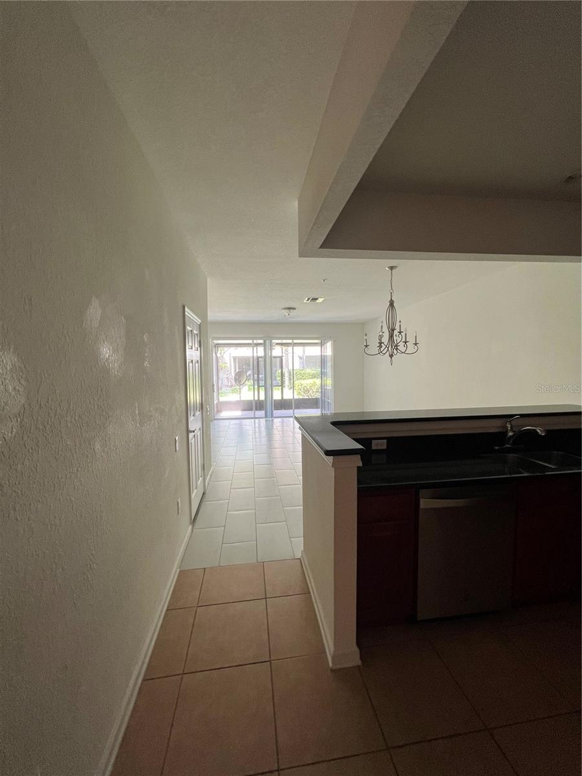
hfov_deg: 89.9
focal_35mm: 13
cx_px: 291
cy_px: 388
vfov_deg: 106.2
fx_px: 291
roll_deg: +1.5
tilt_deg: -3.3
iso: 160
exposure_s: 1/120
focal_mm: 1.57
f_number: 1.8
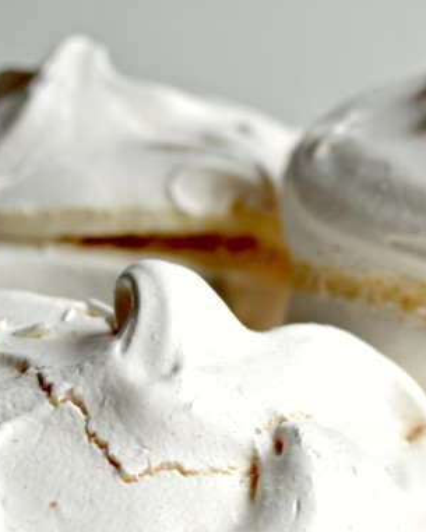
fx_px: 1906
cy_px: 472
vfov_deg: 15.7
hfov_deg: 12.7
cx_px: 295
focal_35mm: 121
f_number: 5.6
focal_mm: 32
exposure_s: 1/125
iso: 100
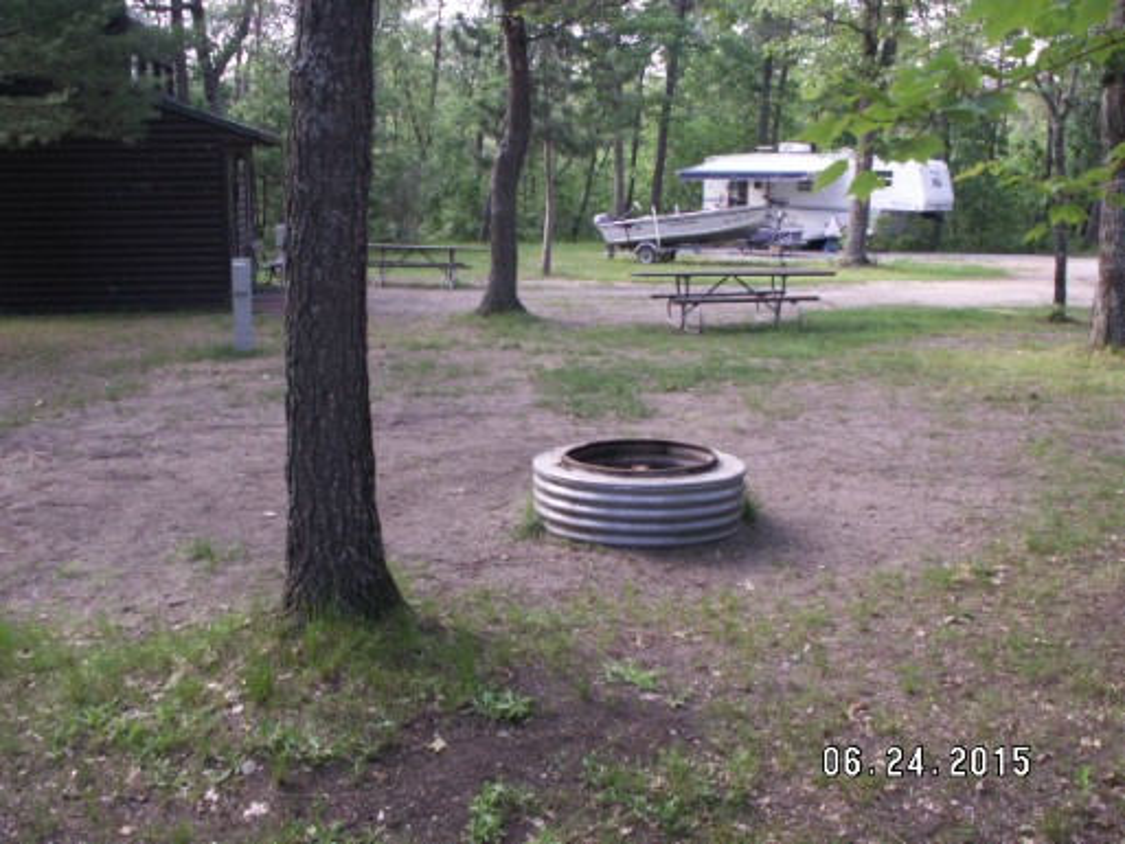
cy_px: 422
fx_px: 1138
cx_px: 562
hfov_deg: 52.6
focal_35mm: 35
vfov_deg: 40.7
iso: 50
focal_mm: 5.86
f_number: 3.2
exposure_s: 1/60
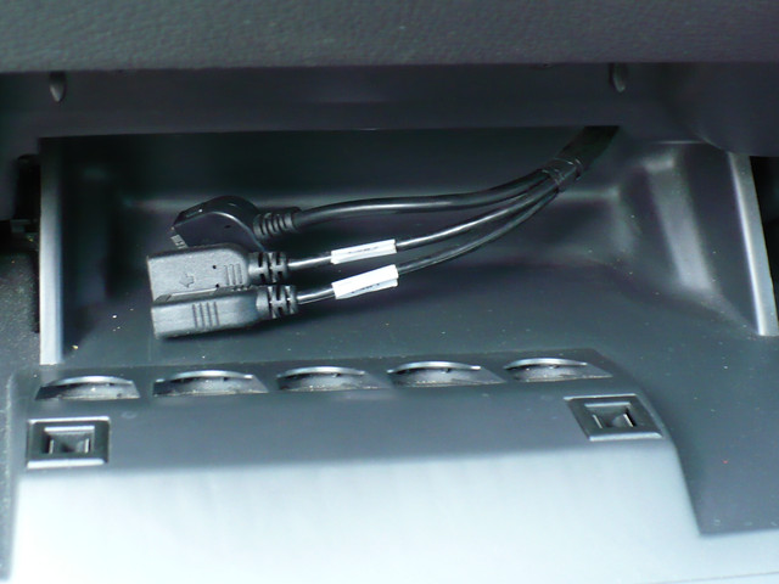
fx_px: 1598
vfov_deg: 20.7
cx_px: 390
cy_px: 292
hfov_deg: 27.4
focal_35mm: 71
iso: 200
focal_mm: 7.9
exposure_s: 1/8
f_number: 3
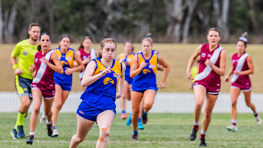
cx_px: 114
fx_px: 3467
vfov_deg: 2.4
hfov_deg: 4.3
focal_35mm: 497
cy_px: 100
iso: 800
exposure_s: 1/1600
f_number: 7.1
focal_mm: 360
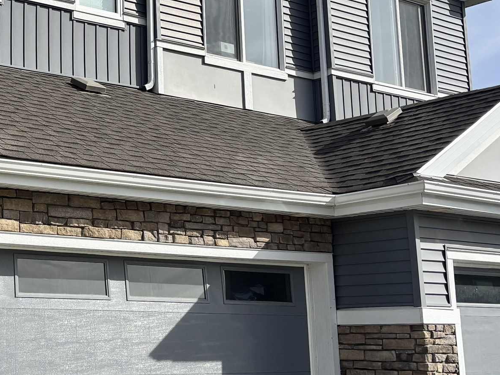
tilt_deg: +11.0
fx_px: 982
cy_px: 142
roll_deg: +0.1
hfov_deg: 27.1
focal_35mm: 68
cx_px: 11
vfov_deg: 21.6
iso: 50
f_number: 1.6
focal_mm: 5.96
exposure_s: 1/4425
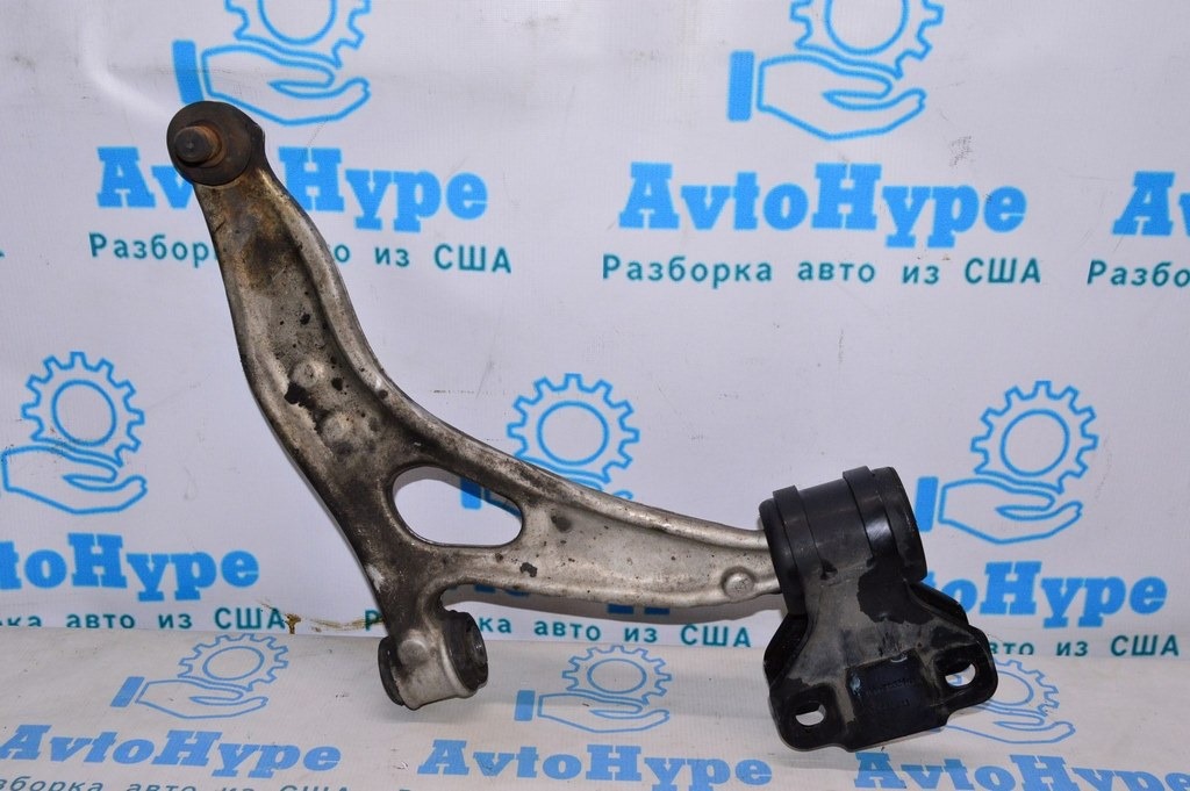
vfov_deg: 35.4
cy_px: 396
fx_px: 1239
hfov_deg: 51.3
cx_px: 595
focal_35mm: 38
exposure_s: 1/200
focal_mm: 25
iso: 1600
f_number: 8
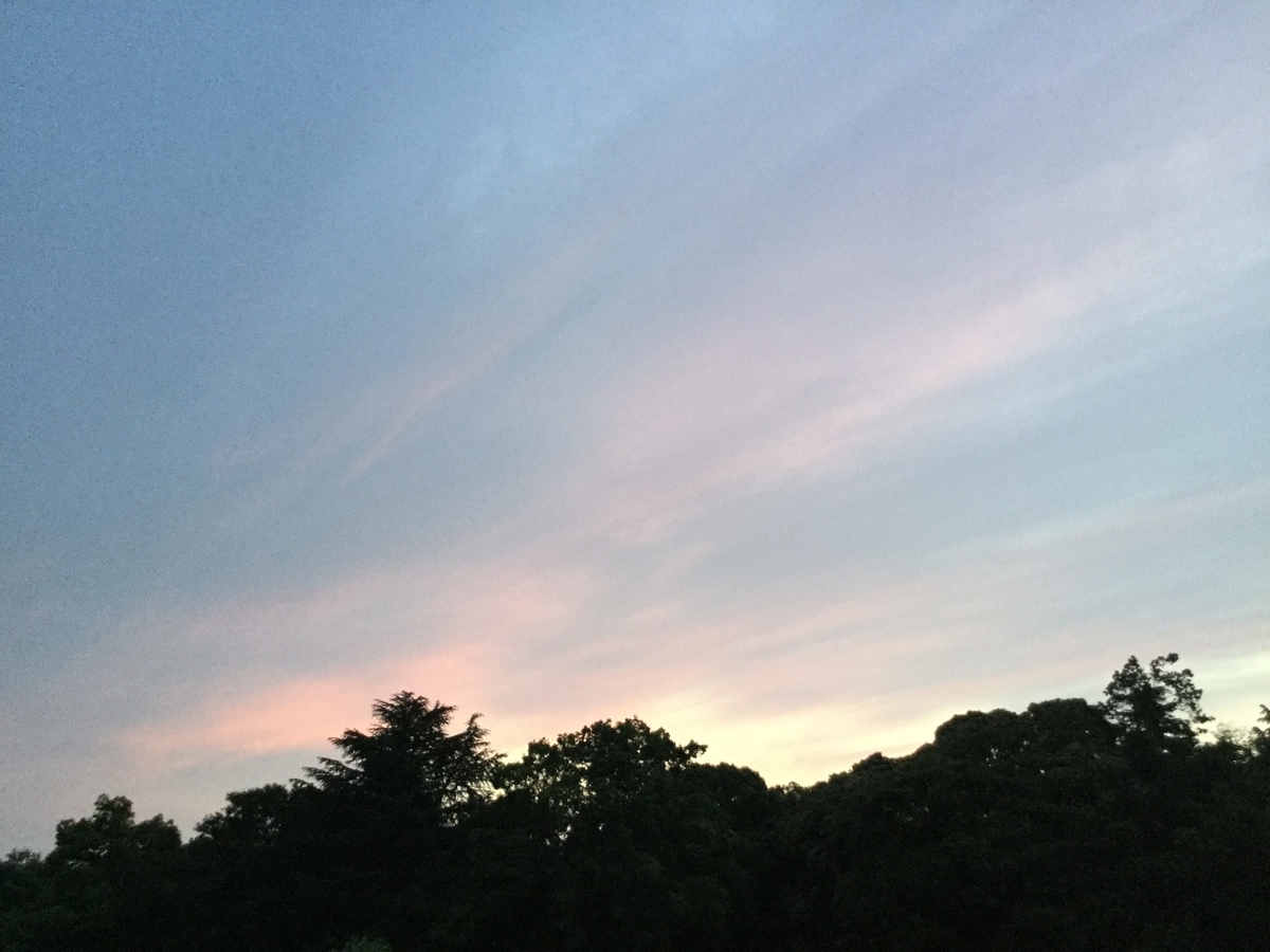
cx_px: 635
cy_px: 476
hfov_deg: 58.4
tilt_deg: +23.5
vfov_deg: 45.4
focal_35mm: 31
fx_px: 1137
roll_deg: -0.3
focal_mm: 3.3
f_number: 2.4
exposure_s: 1/30
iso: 125
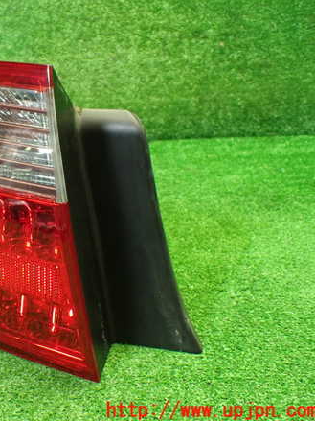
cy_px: 207
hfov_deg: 33.4
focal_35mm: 41
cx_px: 35
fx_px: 498
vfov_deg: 45.8
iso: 800
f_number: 2.3
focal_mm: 5.4
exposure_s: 1/100
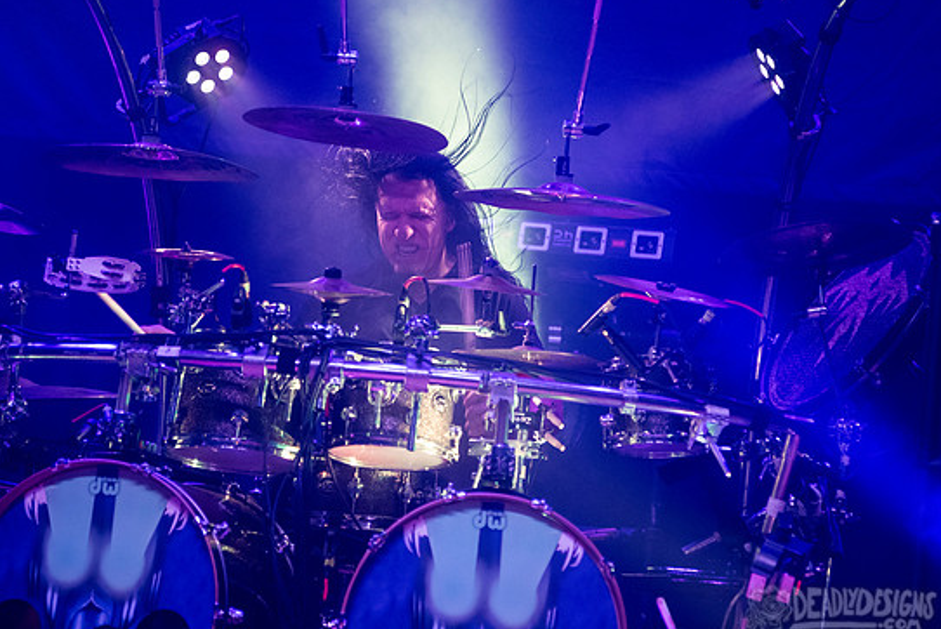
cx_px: 488
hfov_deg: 7.9
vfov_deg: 5.3
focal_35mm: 260
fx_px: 6799
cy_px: 239
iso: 2500
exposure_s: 1/320
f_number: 3.2
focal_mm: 200
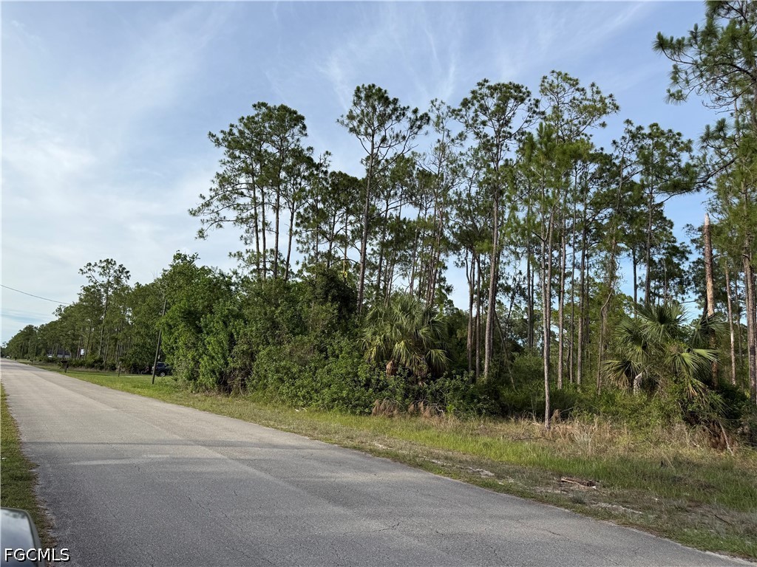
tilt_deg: +10.4
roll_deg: -4.0
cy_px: 284
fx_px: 525
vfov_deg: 56.8
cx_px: 378
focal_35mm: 24
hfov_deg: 71.6
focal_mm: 6.76
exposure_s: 1/3145
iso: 80
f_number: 1.78
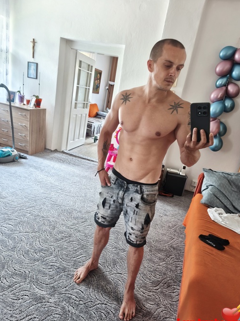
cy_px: 163
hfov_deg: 56.8
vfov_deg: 71.6
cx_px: 123
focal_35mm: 24
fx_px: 222
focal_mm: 5.35
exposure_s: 1/25
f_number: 1.7
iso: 1250
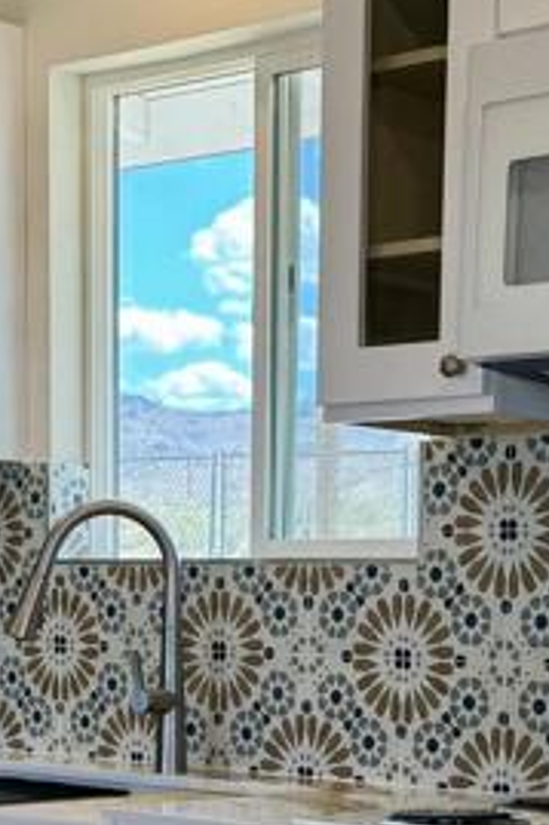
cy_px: 813
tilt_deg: -5.2
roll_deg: -1.5
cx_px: 334
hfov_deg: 14.4
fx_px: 2176
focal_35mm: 95
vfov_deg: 20.8
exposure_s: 1/258
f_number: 1.78
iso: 64
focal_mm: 6.76
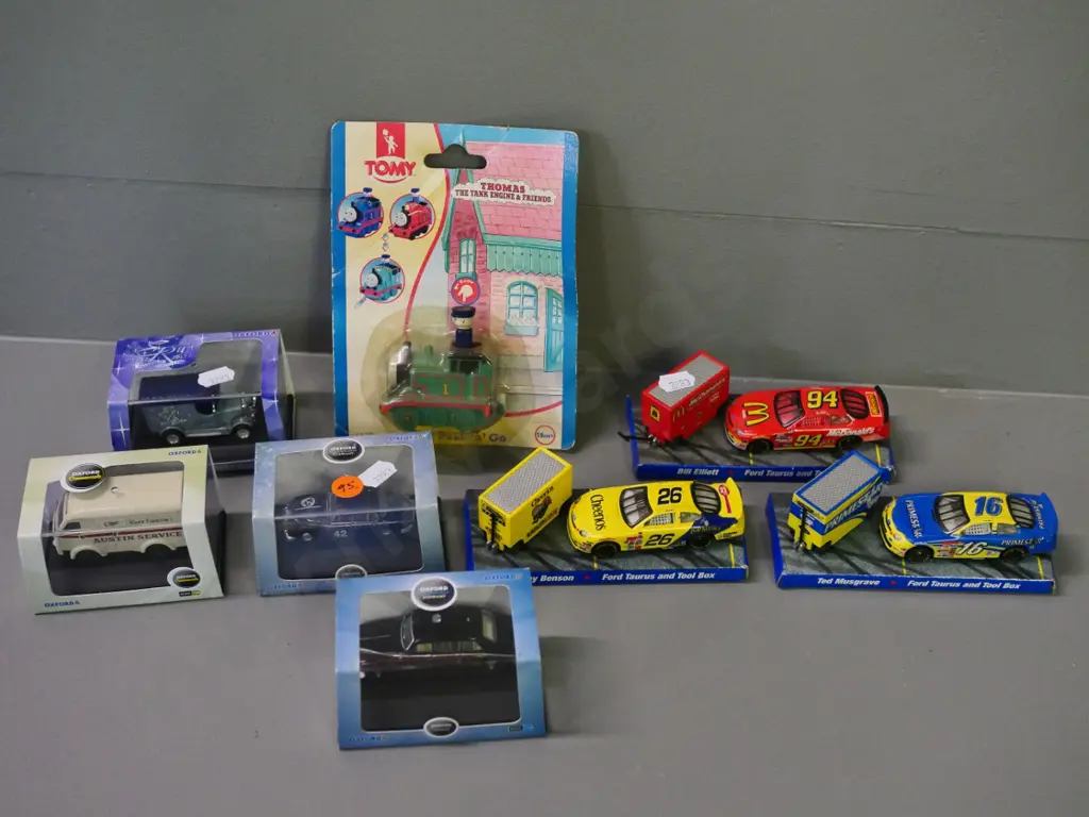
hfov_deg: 38.2
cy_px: 408
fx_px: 1573
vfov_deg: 29.1
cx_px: 544
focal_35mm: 50
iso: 3200
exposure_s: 1/320
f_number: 3.2
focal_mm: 25
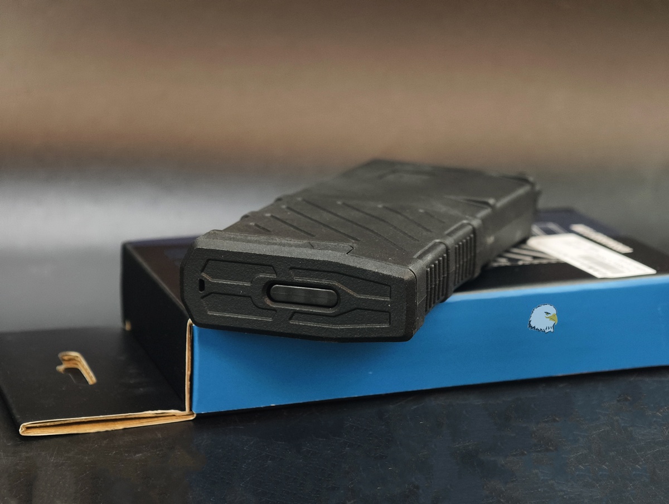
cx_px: 334
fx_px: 1645
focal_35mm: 85
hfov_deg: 23.0
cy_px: 252
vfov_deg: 17.4
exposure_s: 1/20
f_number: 2.67
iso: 1833
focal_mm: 22.48
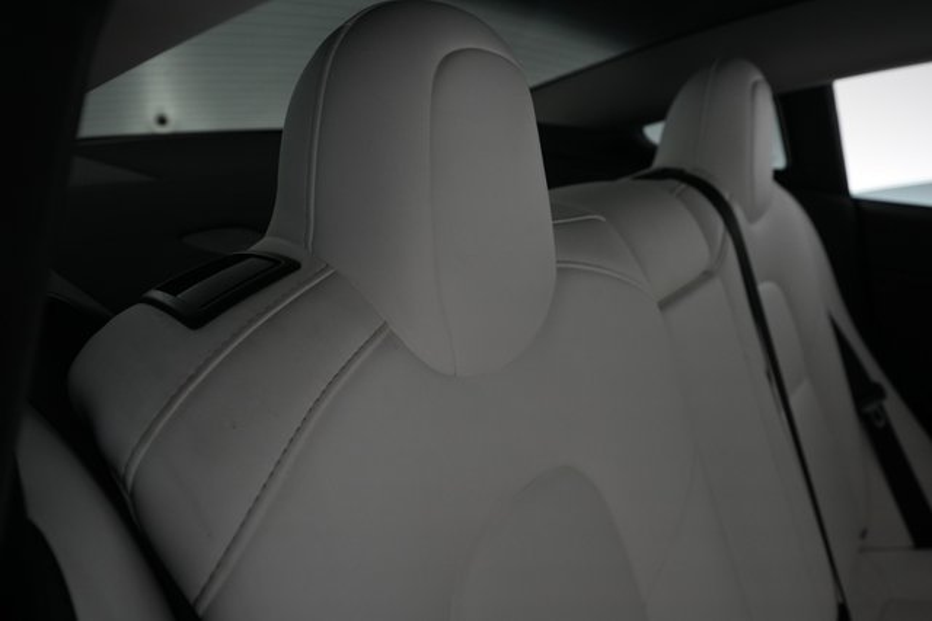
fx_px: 724
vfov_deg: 46.4
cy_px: 310
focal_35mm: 28
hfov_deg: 65.5
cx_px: 466
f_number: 5.6
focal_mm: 28
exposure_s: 1/100
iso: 2500
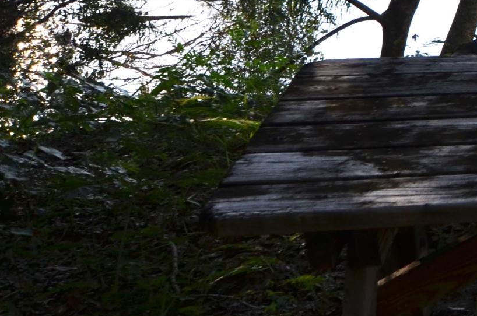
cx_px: 865
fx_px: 1455
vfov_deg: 11.9
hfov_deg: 15.8
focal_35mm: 110
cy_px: -129
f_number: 8
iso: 140
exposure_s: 1/250
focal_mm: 20
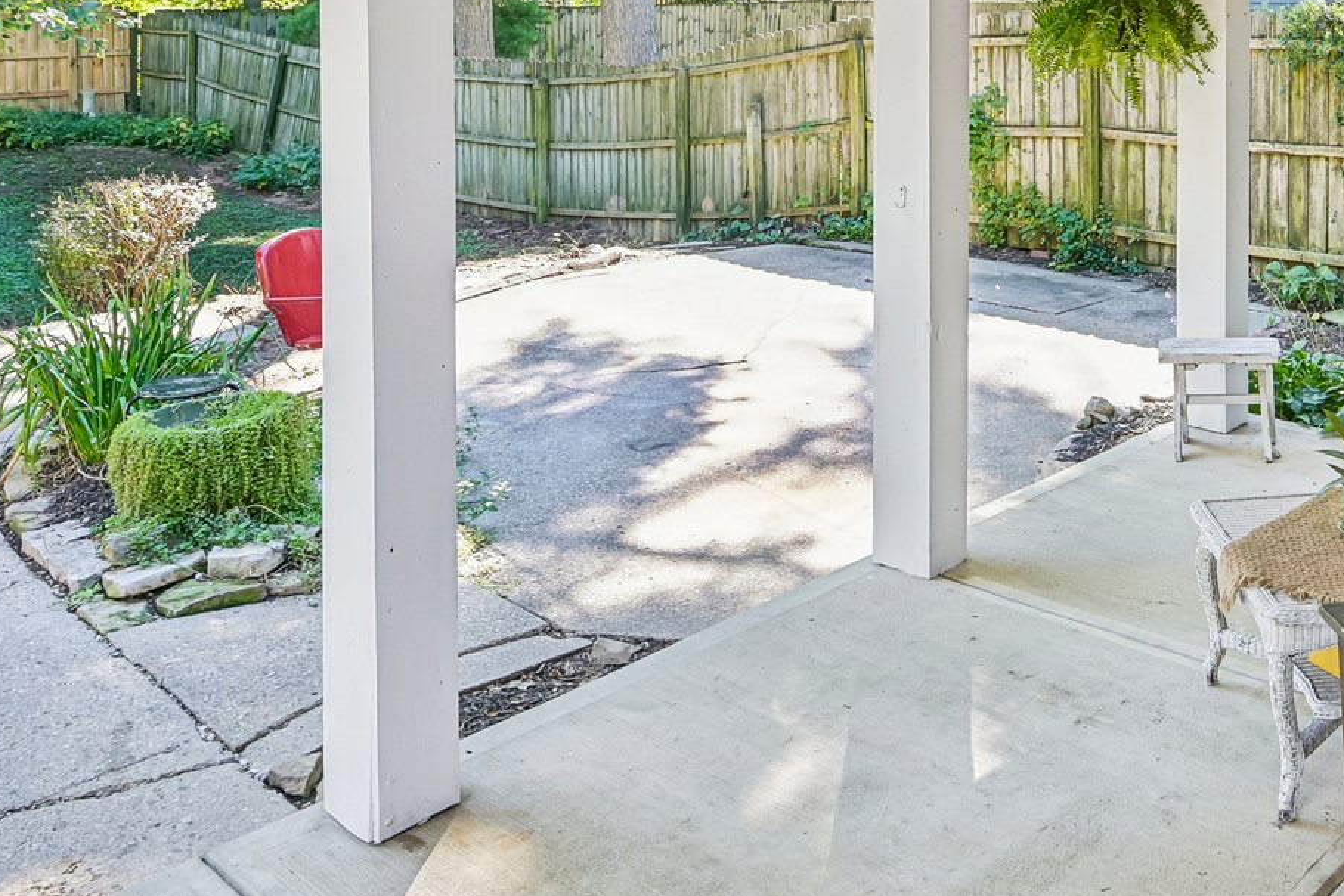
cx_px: 1043
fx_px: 1344
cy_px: -38
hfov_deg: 50.4
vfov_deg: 33.2
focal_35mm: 36
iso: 140
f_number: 8
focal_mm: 16
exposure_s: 1/15
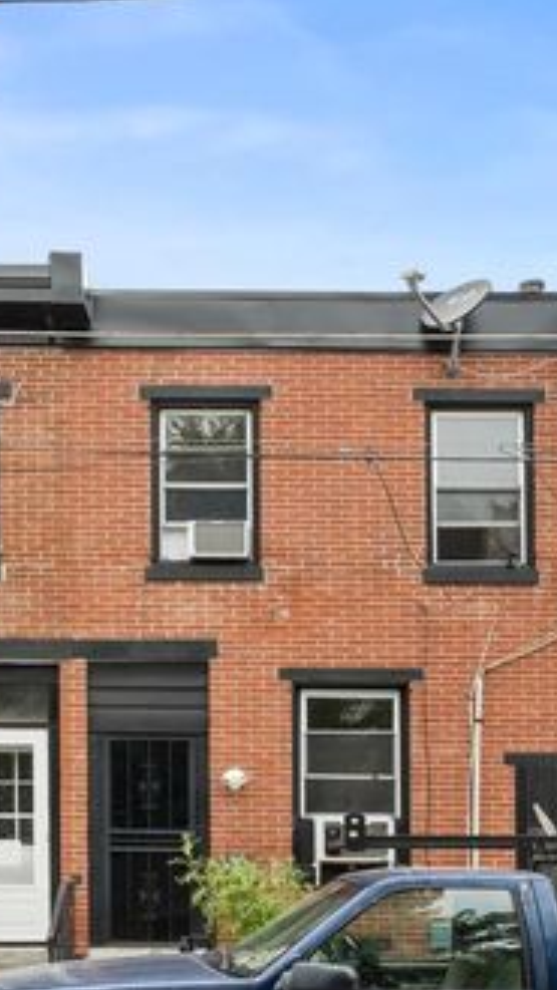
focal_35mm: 43
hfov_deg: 27.7
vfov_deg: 47.4
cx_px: 274
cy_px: 495
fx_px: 1129
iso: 160
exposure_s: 1/60
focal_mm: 18
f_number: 9
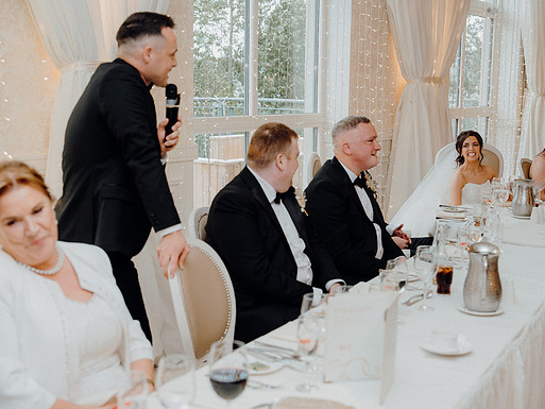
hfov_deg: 38.1
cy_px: 204
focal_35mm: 50
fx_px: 787
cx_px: 303
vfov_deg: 29.1
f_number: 3.5
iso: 1000
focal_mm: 46
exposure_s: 1/160
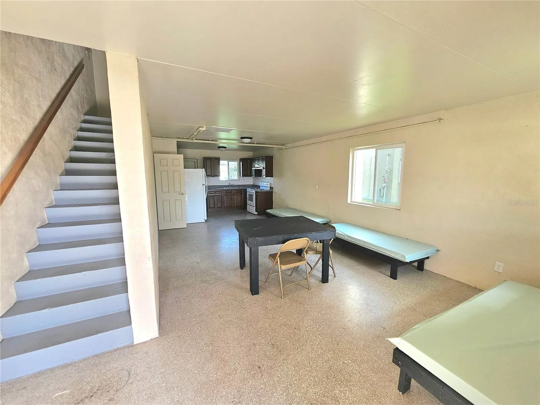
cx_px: 270
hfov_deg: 106.2
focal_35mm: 13
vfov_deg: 89.9
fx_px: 203
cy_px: 202
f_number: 2.2
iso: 125
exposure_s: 1/208
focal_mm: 2.2
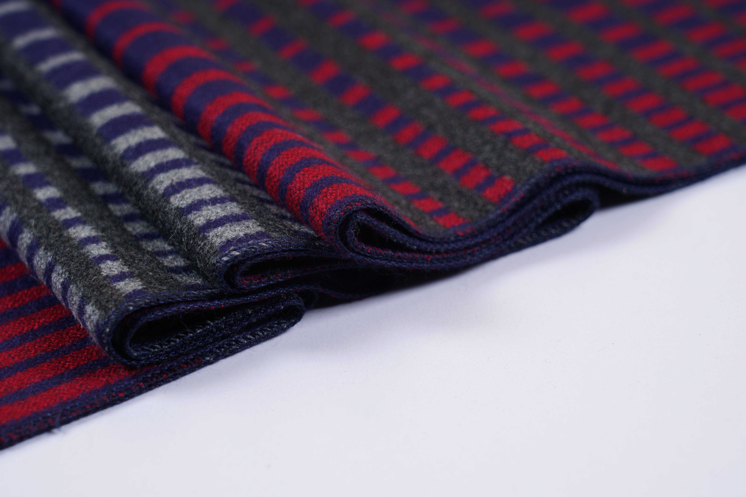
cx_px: 373
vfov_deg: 13.0
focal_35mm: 105
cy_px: 248
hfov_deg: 19.5
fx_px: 2176
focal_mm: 105
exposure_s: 1/125
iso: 100
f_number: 8
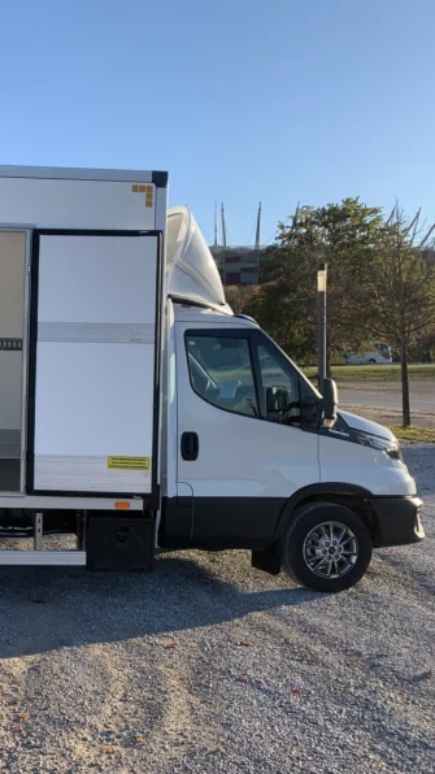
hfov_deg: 27.7
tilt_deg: -0.3
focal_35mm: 38
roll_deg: +0.9
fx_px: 780
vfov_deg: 52.8
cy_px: 387
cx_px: -75
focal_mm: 4.25
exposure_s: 1/936
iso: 25
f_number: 1.8
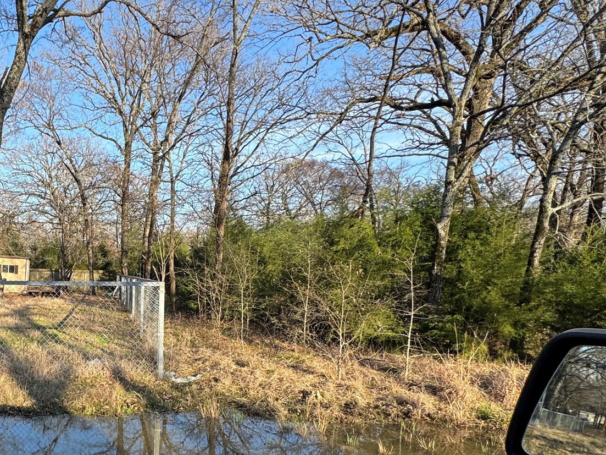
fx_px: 455
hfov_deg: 58.9
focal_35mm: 26
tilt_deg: -6.2
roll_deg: +3.1
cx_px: 77
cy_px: 313
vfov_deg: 51.8
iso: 40
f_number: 2.2
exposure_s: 1/565
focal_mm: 2.22
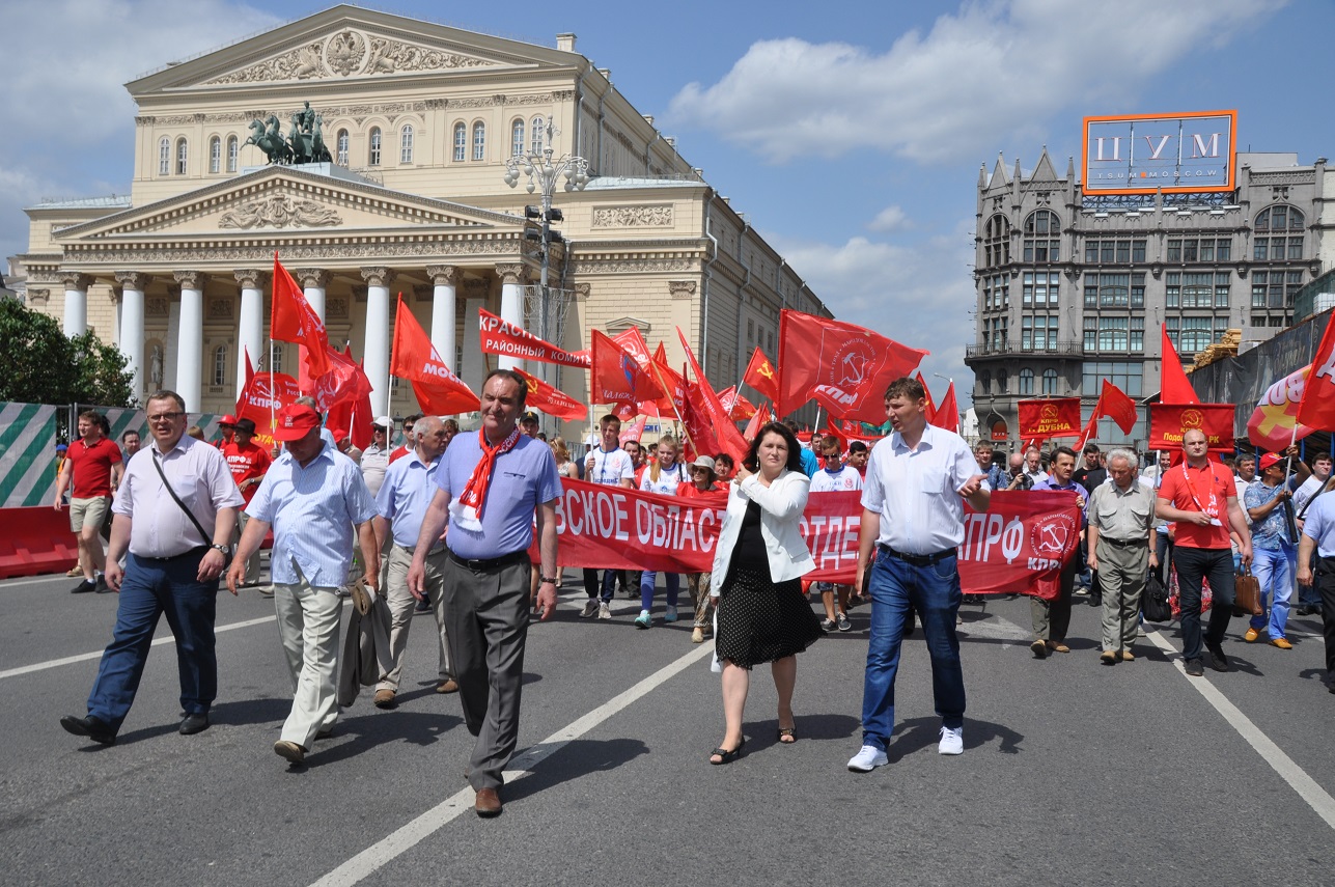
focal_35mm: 33
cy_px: 444
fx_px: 1222
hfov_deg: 57.3
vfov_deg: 39.9
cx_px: 668
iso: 200
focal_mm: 22
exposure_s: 1/200
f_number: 14
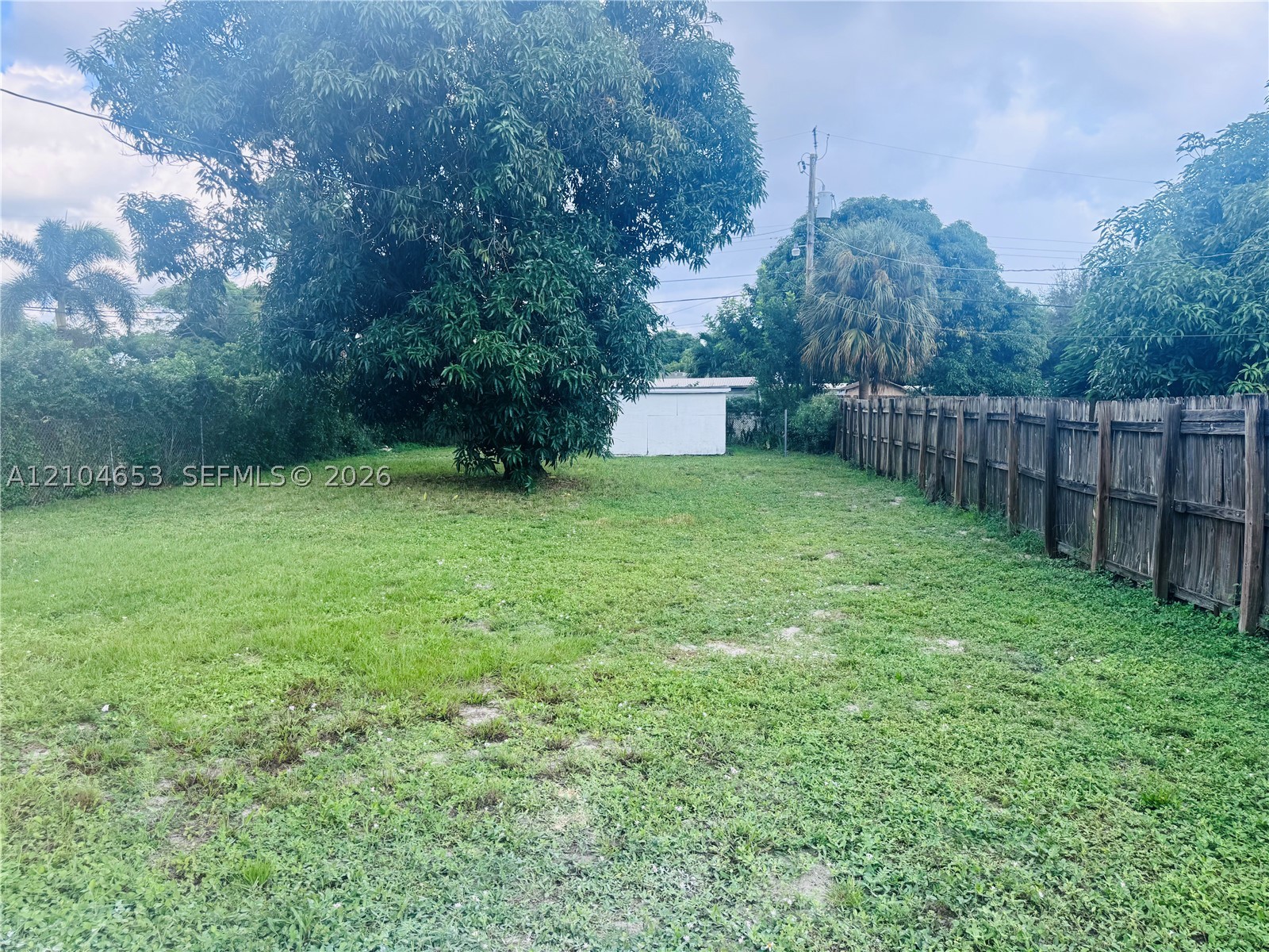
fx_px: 880
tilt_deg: -4.7
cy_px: 476
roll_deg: +0.2
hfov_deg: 71.6
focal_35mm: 24
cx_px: 634
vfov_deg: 56.8
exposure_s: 1/980
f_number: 1.78
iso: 80
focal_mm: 6.76
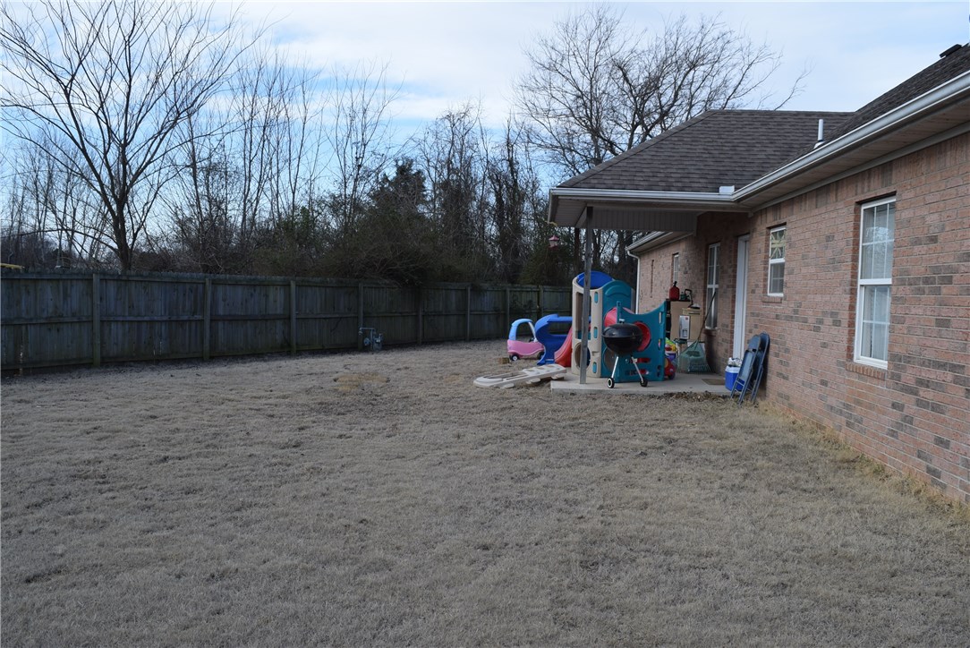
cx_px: 485
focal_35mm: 30
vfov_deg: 43.7
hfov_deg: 61.9
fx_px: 809
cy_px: 324
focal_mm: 20
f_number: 8
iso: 200
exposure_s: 1/250
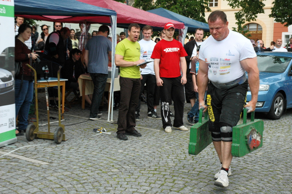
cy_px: 97
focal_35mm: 57
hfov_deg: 35.1
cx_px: 146
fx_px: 462
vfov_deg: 23.7
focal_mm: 38
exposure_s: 1/400
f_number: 10
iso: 500
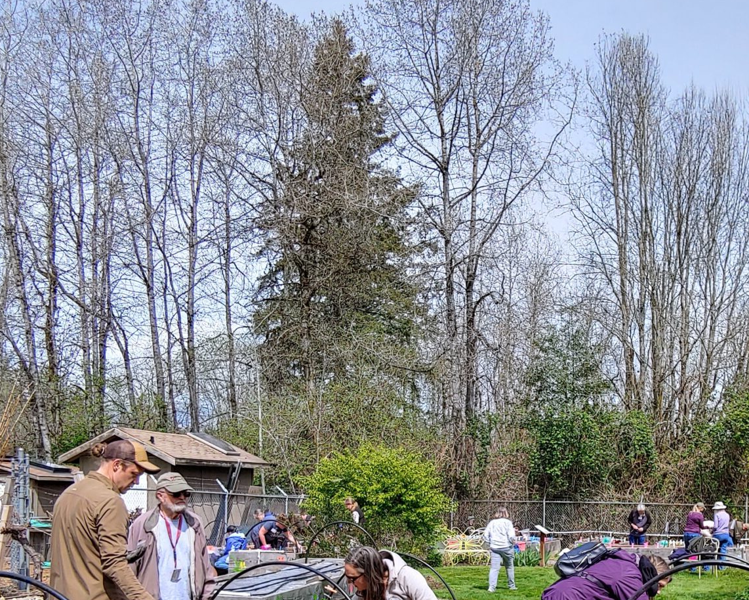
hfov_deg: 50.3
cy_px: 506
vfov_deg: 40.0
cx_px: 521
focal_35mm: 35
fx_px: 776
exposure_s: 1/826
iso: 50
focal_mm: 2.18
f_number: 1.9
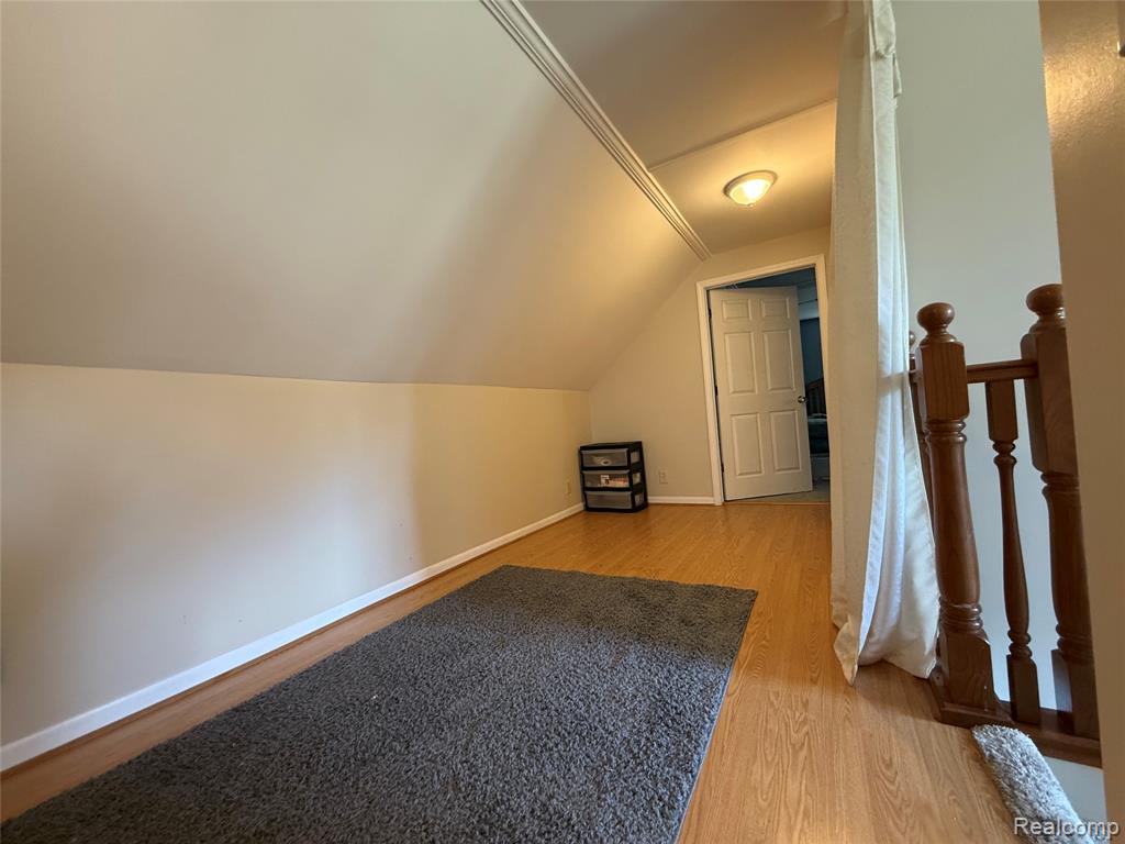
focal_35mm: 14
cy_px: 422
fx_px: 455
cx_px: 562
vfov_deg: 85.7
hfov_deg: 102.1
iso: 320
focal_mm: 2.22
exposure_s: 1/60
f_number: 2.2
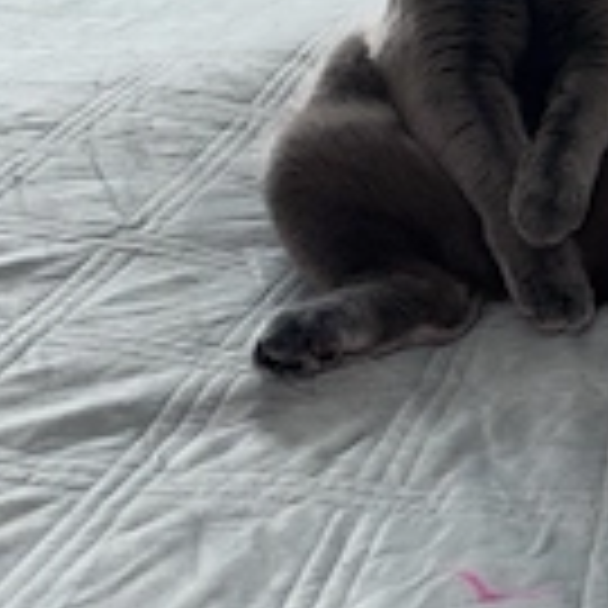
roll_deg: -2.5
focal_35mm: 63
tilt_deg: -8.3
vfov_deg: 24.6
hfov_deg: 25.4
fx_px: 1252
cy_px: -131
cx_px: 667
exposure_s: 1/56
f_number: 1.78
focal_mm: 6.76
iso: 64
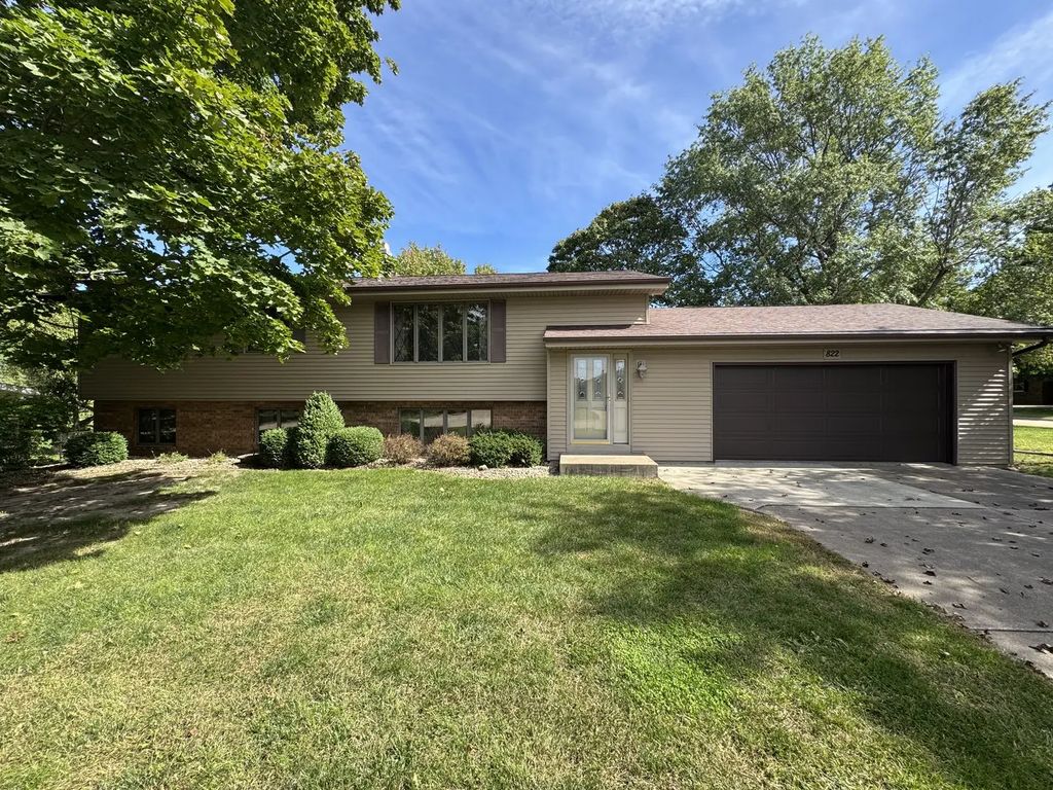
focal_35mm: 14
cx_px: 526
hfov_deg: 102.1
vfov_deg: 85.7
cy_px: 395
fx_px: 426
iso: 40
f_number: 2.2
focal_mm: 2.22
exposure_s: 1/492
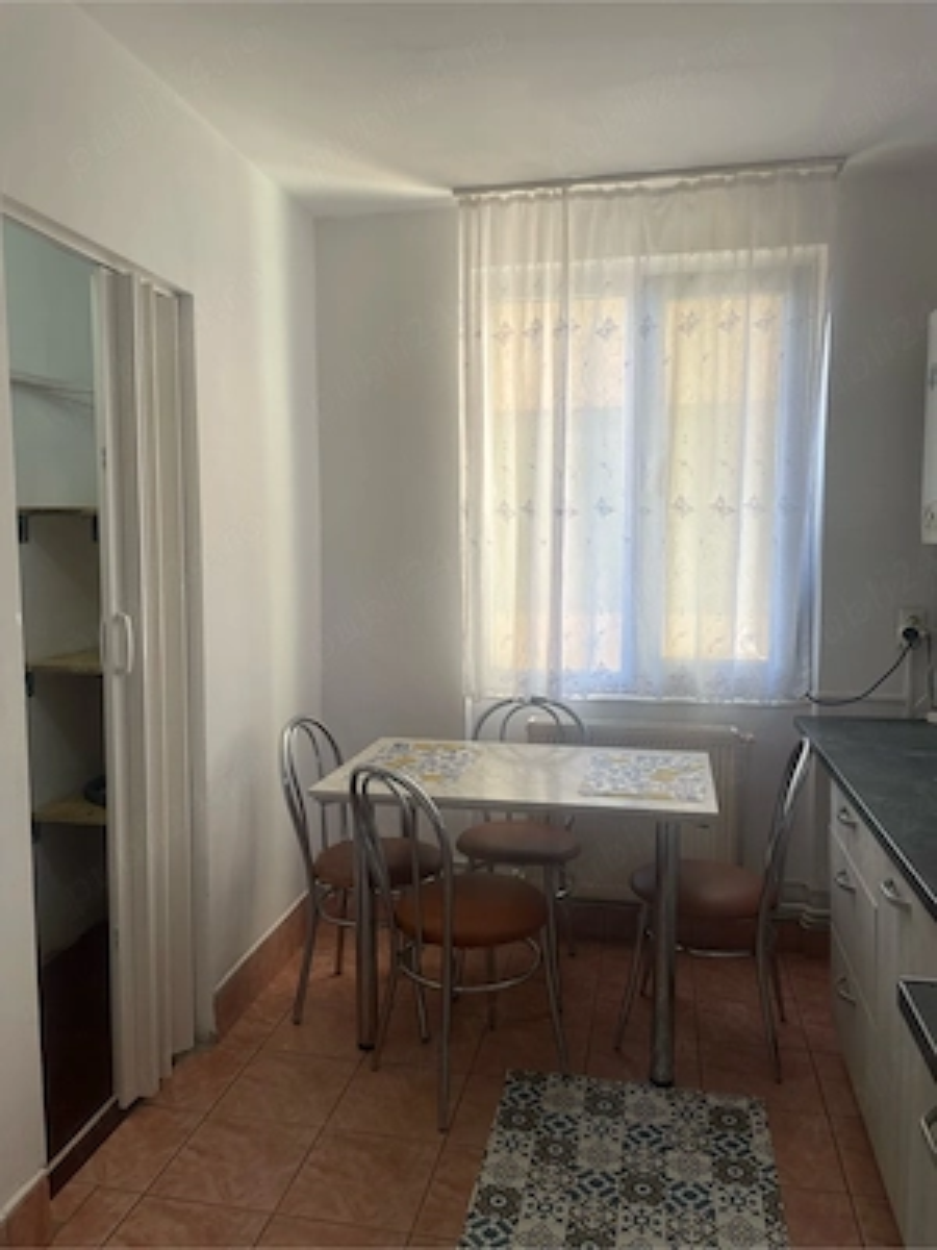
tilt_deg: -4.4
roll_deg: +0.7
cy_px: 625
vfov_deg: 67.3
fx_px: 938
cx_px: 468
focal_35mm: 26
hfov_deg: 53.1
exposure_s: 1/125
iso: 32
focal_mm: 4.2
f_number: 1.6
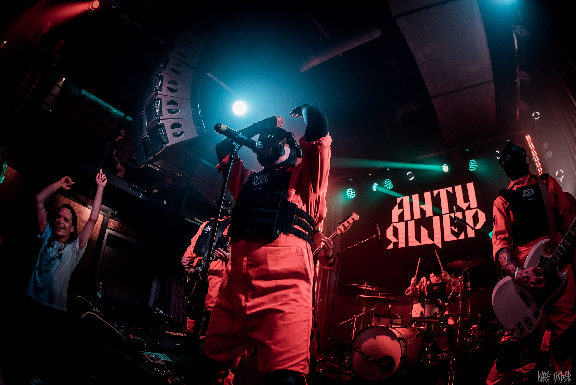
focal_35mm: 15
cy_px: 192
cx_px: 288
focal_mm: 15
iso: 2000
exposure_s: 1/250
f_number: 3.5
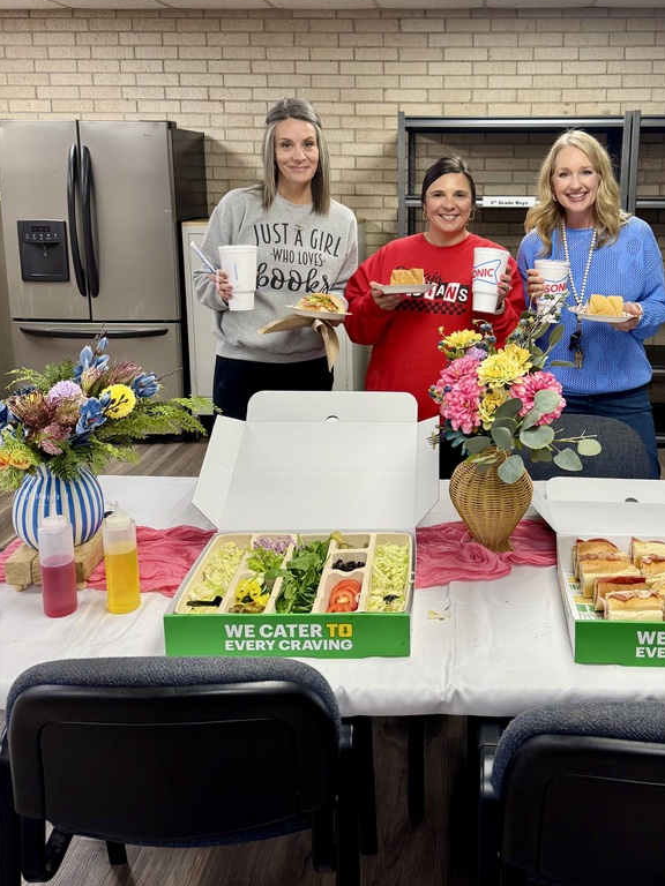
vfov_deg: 55.9
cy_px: 315
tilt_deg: -10.5
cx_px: 441
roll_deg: -0.2
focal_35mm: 32
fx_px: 820
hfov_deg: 43.6
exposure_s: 1/120
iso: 160
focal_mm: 6.76
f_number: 1.78
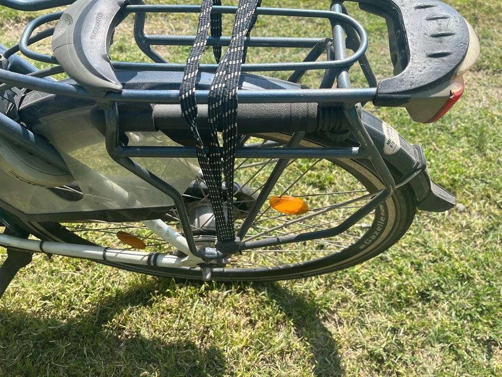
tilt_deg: -47.4
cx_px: 251
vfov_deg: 53.1
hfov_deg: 67.3
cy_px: 188
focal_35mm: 26
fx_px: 377
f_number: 1.6
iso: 50
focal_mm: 5.1
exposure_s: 1/1339
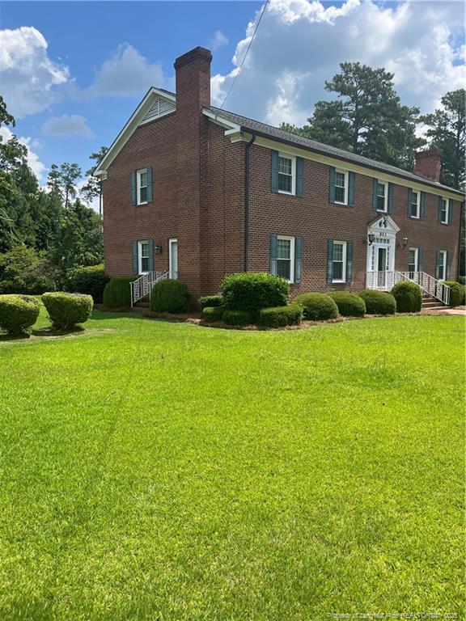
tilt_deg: -5.3
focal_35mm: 26
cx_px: 233
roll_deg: +0.2
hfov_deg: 53.1
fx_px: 467
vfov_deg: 67.3
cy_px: 310
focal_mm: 5.1
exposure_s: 1/2825
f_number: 1.6
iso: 50
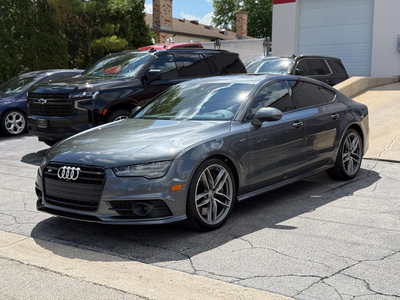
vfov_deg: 30.3
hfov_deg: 39.7
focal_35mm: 48
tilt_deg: -6.2
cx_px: 200
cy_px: 150
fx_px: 555
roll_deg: -0.6
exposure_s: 1/5208
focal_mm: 6.76
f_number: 1.78
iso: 100
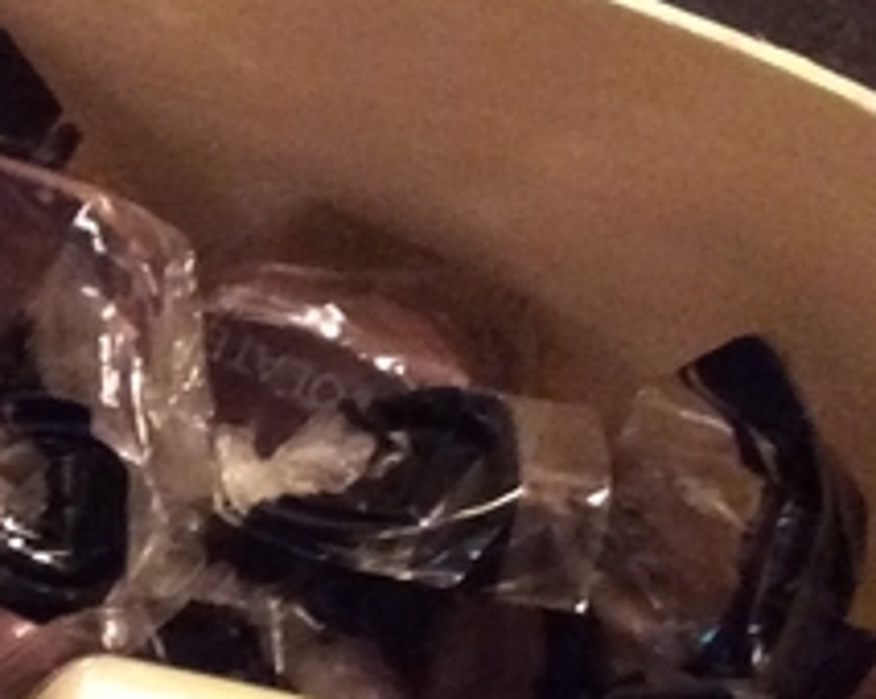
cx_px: -99
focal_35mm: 150
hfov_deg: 12.6
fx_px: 3885
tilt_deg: -62.2
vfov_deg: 10.2
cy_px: 750
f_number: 2.4
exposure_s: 1/15
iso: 400
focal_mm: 3.3
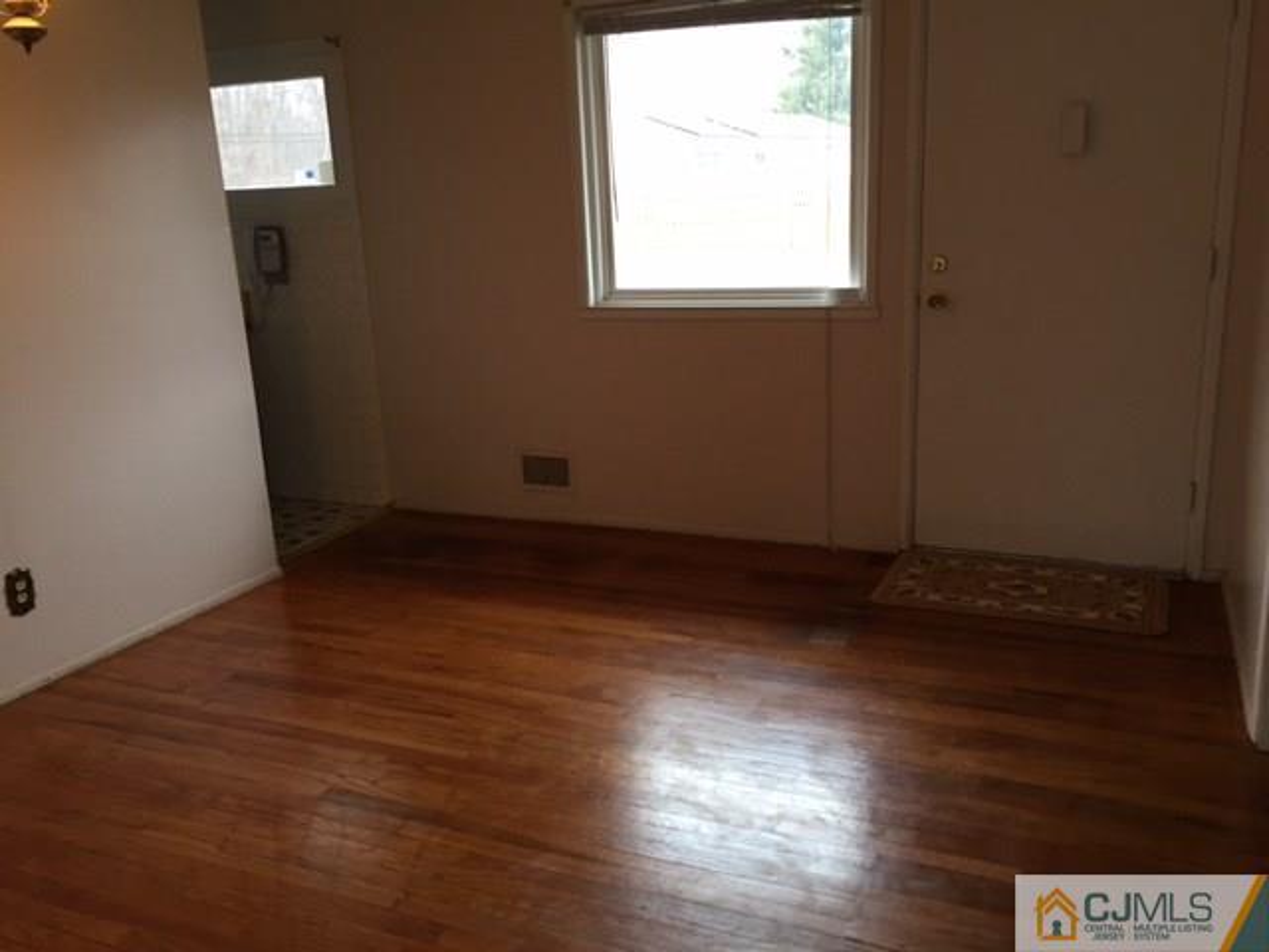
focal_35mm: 29
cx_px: 634
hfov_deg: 61.7
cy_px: 476
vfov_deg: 48.2
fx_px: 1063
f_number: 2.2
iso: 100
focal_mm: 4.15
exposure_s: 1/30
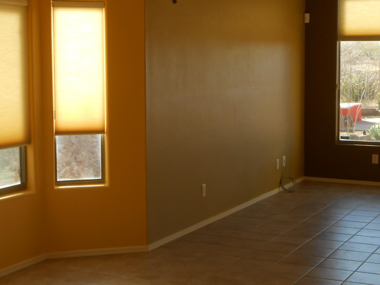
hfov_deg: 27.8
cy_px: 140
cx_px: 170
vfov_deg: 21.0
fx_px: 769
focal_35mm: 70
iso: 80
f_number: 4.8
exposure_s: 1/60
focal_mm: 8.8
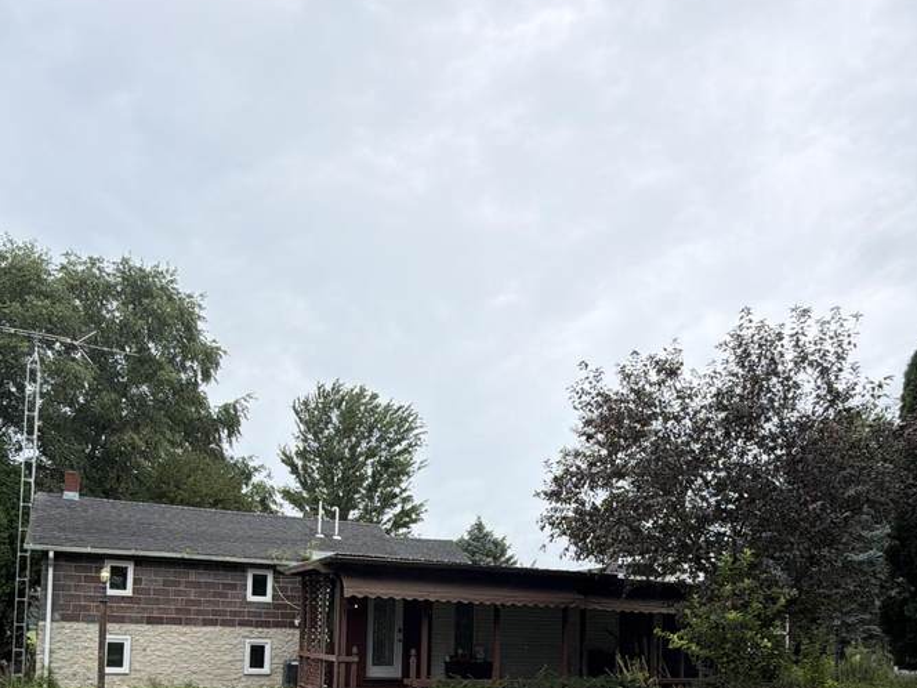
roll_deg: -1.6
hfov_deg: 65.0
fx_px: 715
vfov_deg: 47.1
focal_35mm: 27
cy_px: 598
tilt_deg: +3.4
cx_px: 396
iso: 25
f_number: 2.2
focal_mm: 2.22
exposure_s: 1/770
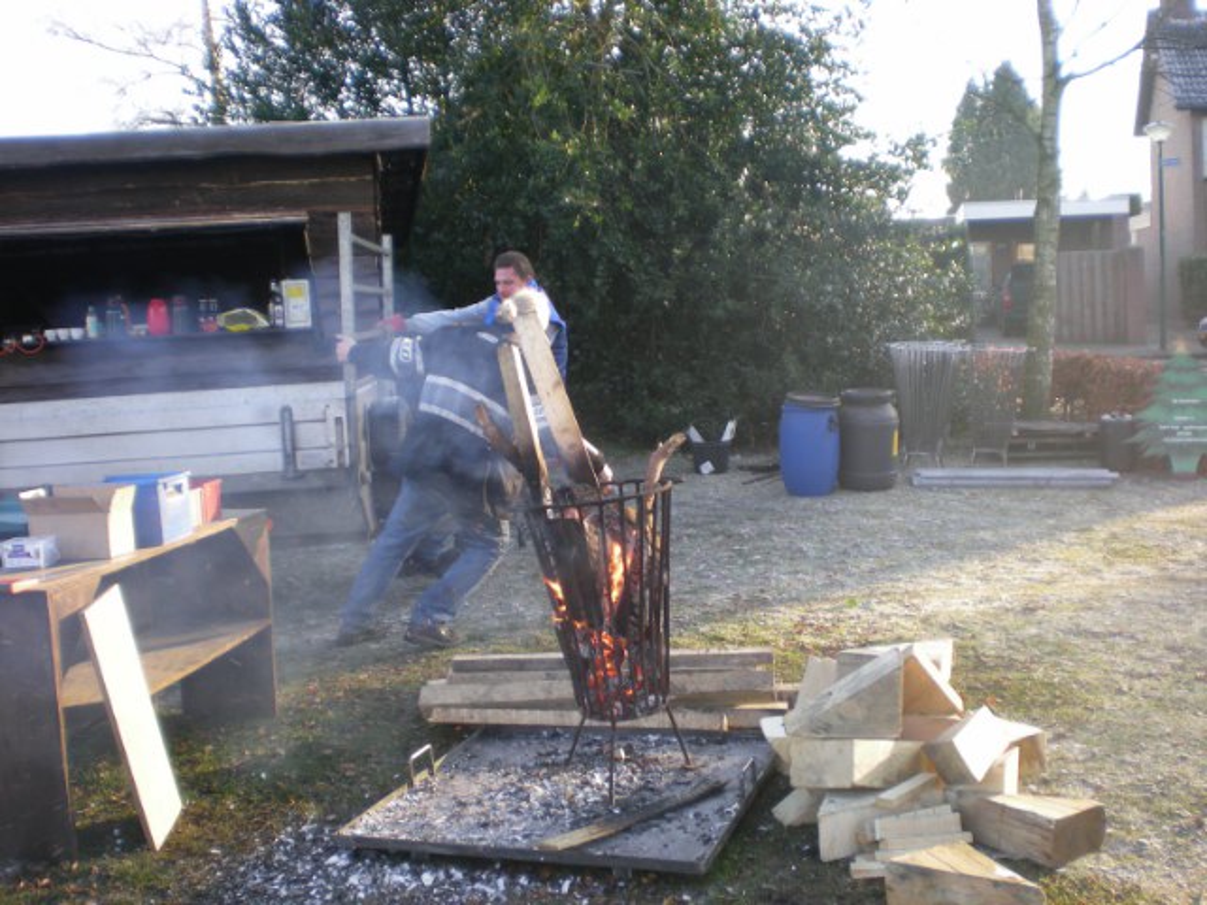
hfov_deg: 49.0
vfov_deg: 37.7
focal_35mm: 38
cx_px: 604
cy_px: 452
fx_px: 1325
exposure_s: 1/60.4
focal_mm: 6.3
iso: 64
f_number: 3.1
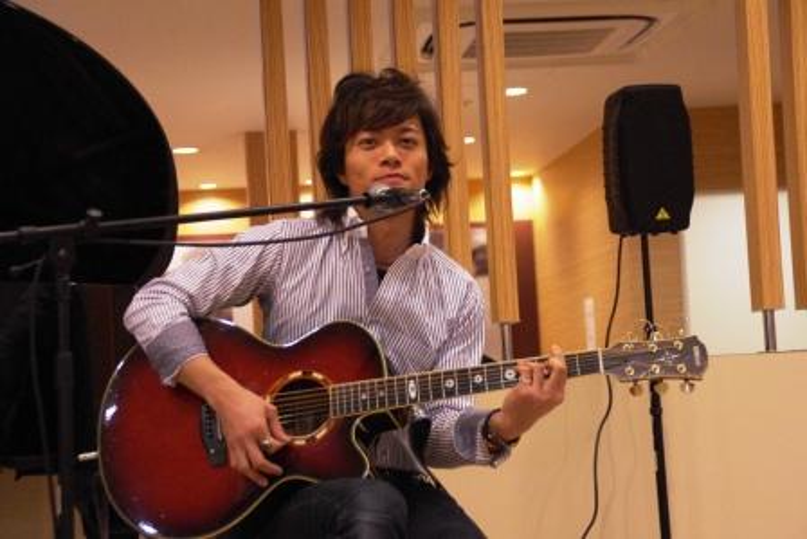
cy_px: 270
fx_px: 2287
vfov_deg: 13.4
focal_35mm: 102
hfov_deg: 20.0
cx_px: 404
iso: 3200
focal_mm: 68
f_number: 5.6
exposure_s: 1/100
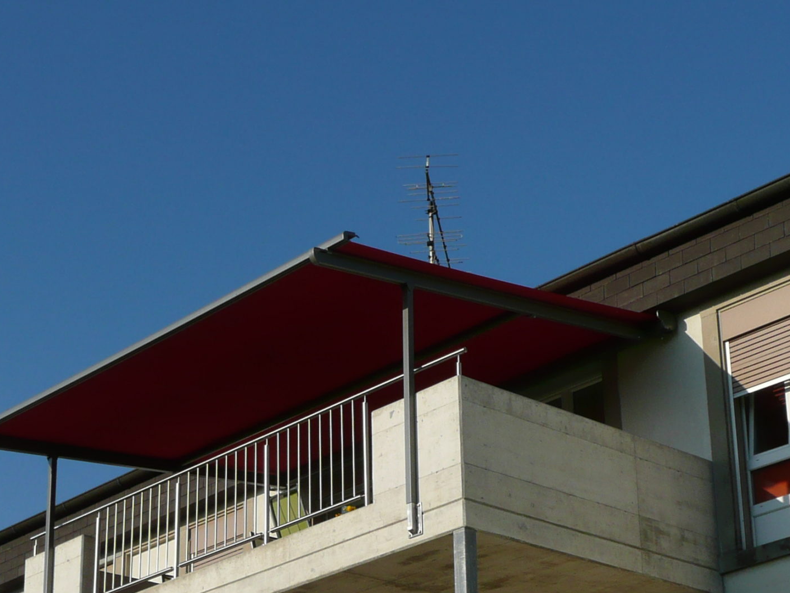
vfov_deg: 16.9
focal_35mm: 87
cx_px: 405
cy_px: 466
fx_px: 1985
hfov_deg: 22.5
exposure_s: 1/1000
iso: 100
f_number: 4.2
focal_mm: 7.8
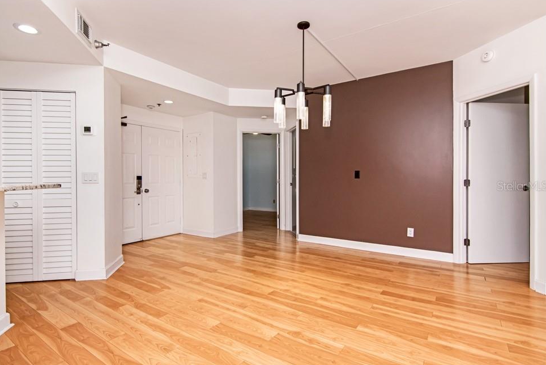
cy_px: 186
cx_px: 261
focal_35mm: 18
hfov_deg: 91.4
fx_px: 266
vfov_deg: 68.8
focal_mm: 11
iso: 640
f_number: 7.1
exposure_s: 1/200
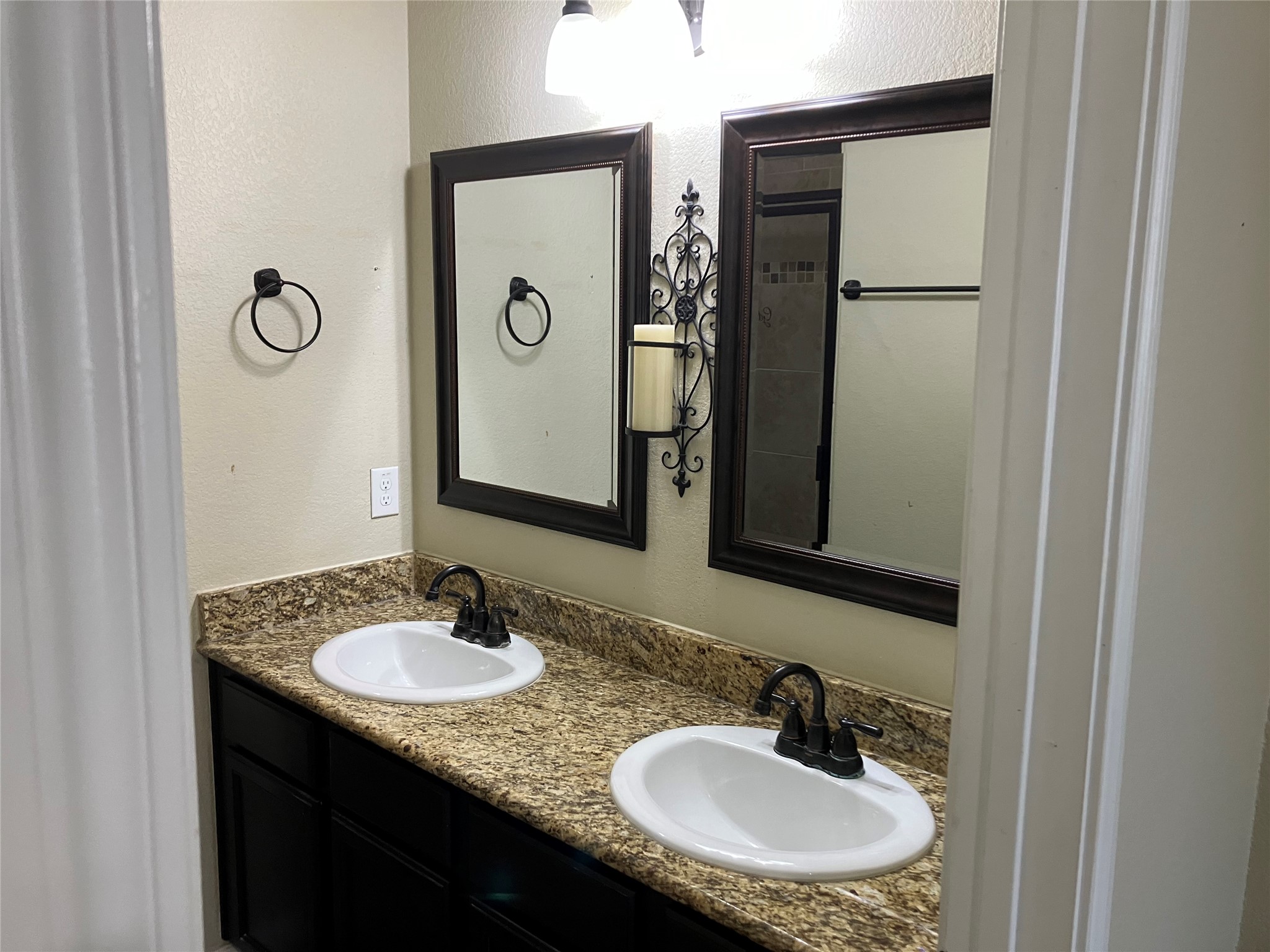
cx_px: 635
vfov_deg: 49.7
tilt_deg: -8.0
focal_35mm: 28
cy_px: 476
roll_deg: +0.1
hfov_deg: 63.4
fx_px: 1027
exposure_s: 1/60
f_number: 1.8
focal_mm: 3.99
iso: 125
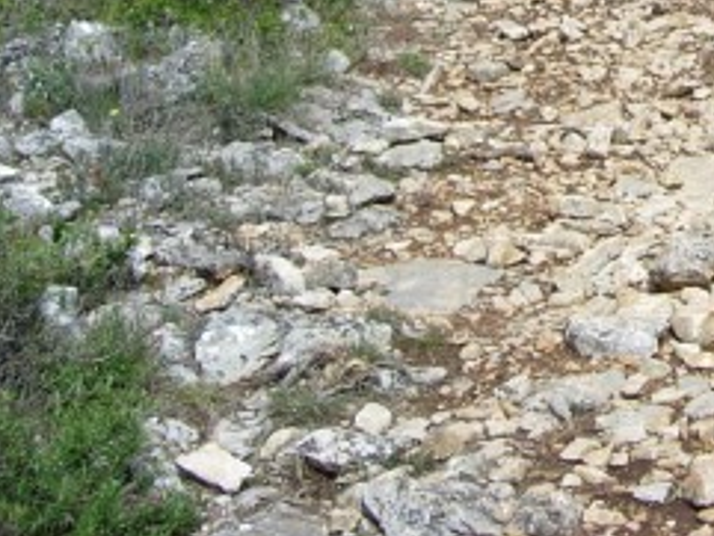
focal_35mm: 101
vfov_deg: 14.1
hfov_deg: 18.7
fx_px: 2084
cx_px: 776
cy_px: -169
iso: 64
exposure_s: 1/813
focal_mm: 7.8
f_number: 2.8
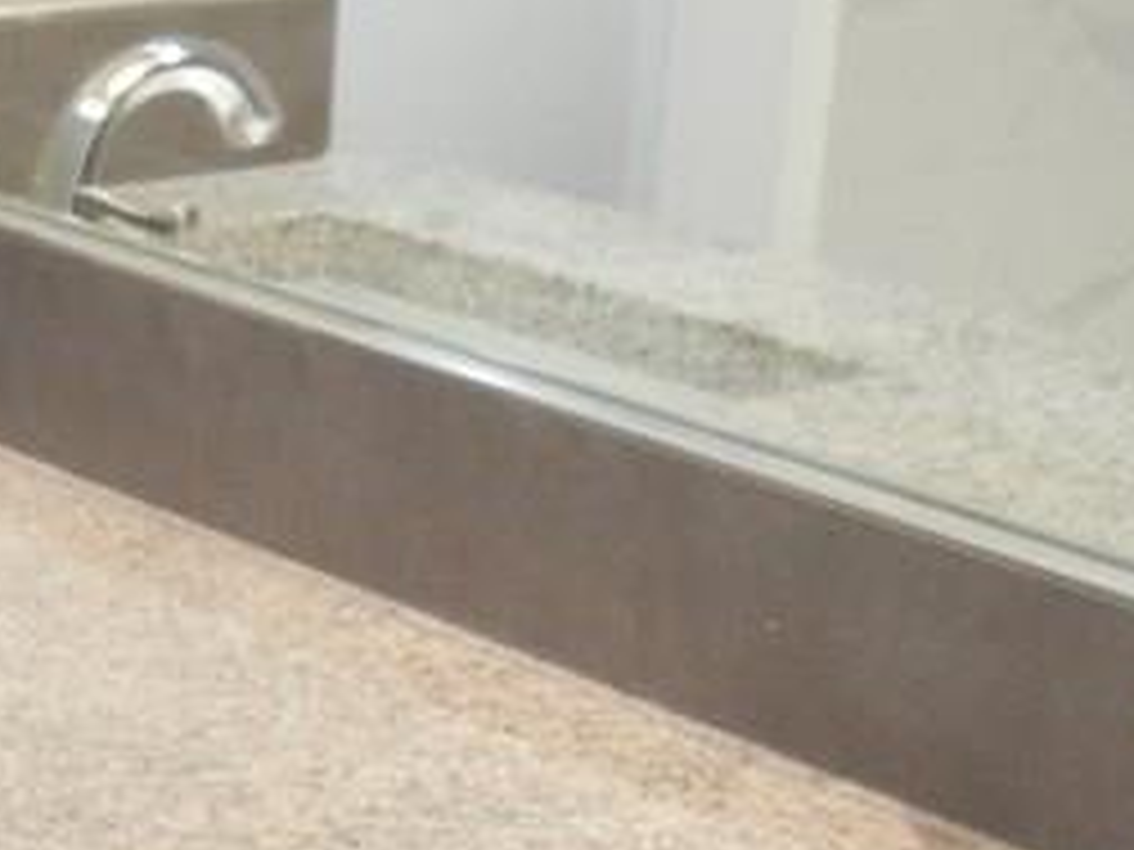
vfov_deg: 12.0
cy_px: 823
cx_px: 180
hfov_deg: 16.0
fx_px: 3997
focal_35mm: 122
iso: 383
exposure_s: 1/30
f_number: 3.5
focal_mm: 5.4
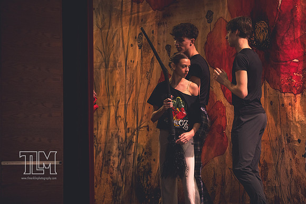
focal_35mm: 150
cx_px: 153
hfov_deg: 13.7
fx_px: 1275
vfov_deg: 9.2
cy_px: 102
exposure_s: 1/250
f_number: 2.8
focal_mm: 150
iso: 8000
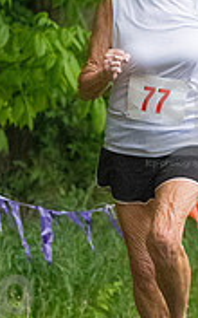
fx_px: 5405
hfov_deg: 2.1
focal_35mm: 626
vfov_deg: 3.4
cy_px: 117
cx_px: 188
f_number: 5.6
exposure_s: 1/1250
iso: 6400
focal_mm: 160
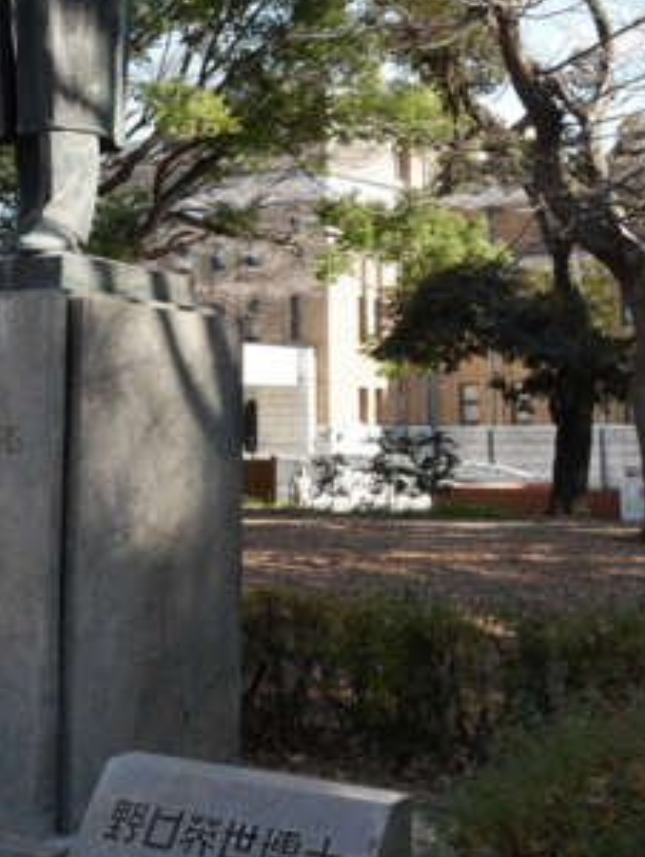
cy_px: 243
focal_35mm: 60
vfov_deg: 31.7
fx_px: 1486
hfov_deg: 24.3
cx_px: 207
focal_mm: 15
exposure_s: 1/200
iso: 200
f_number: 5
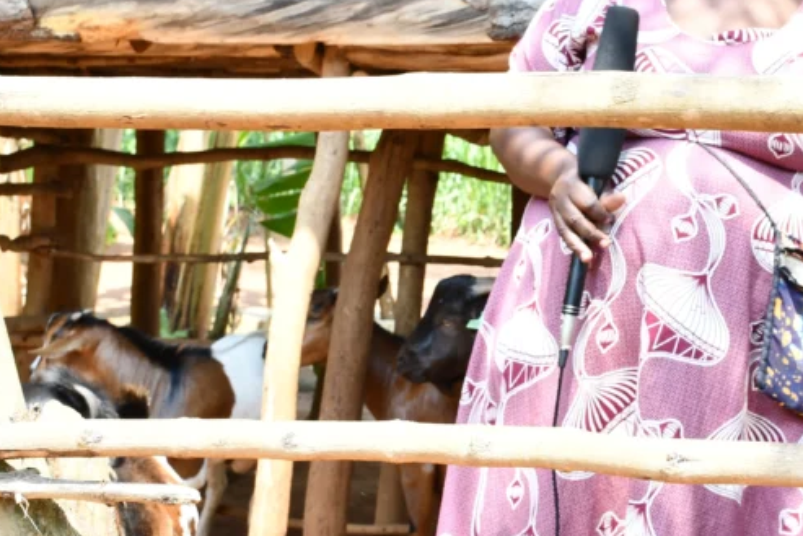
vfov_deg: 16.5
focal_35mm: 83
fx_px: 1852
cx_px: 601
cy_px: 248
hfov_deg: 24.2
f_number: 8
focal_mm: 27
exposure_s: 1/100
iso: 400
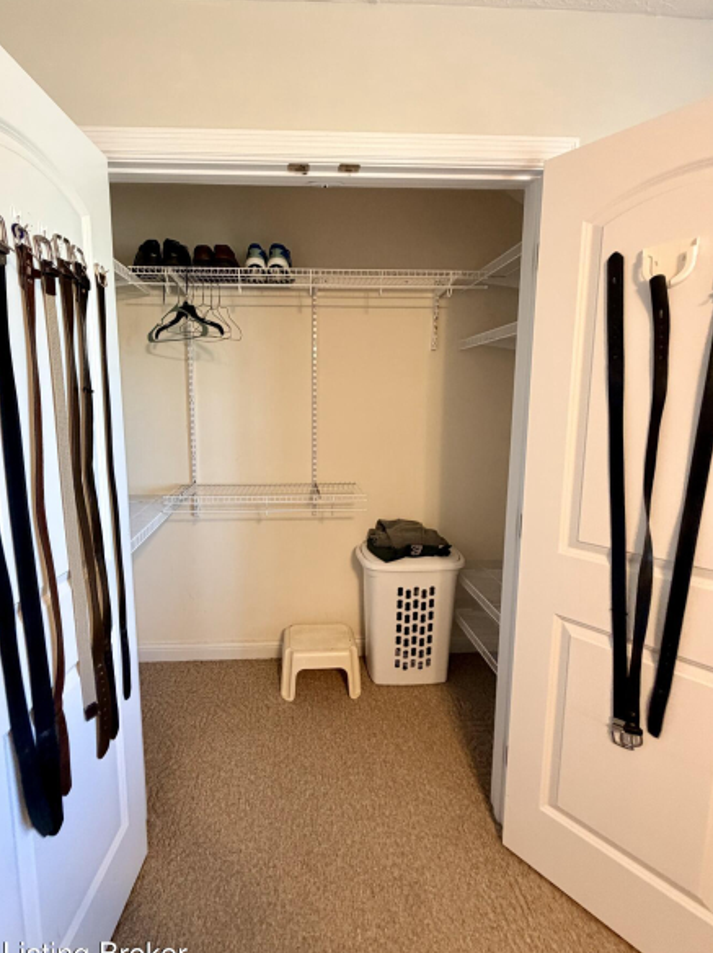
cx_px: 308
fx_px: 440
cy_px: 459
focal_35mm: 16
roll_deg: +2.1
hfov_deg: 77.6
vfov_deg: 94.5
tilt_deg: -7.5
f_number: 2.2
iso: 320
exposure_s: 1/60
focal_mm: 2.22
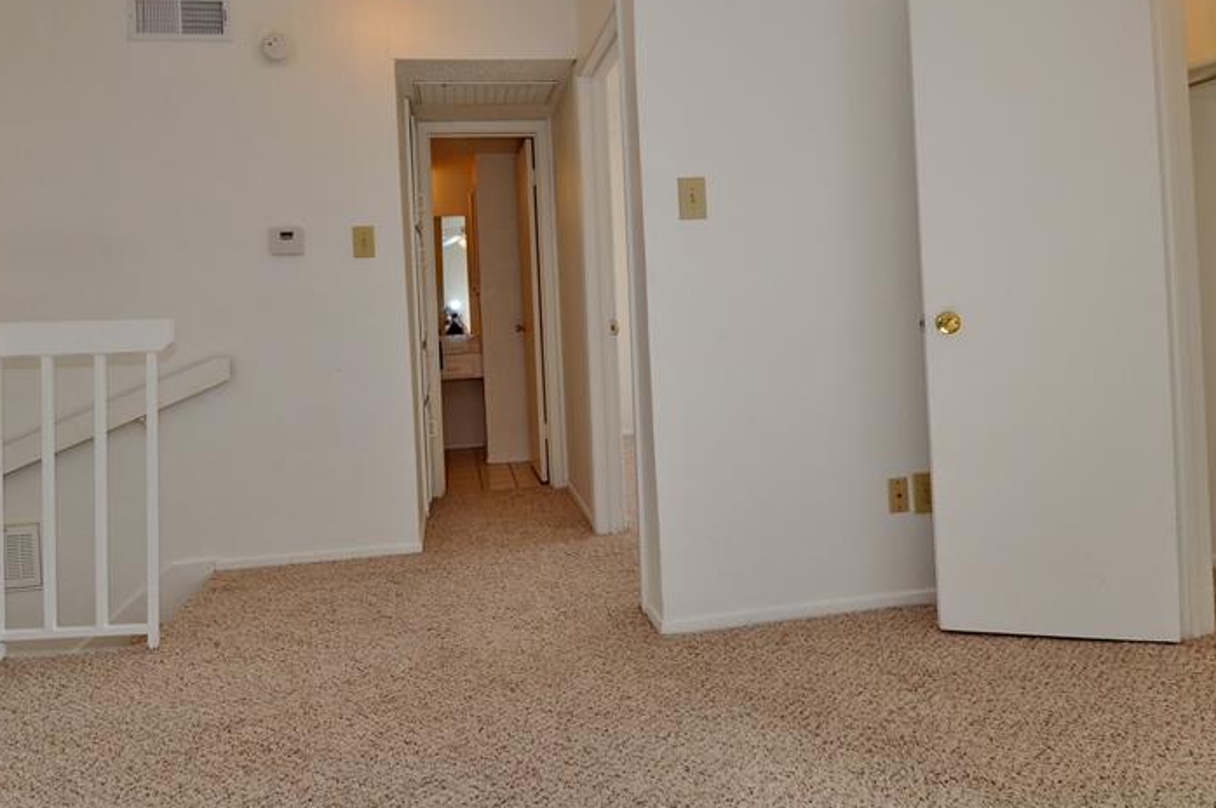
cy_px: 293
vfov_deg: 56.3
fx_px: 742
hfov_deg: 78.5
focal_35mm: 22
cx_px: 564
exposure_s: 1/125
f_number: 5.6
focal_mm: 10
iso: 220
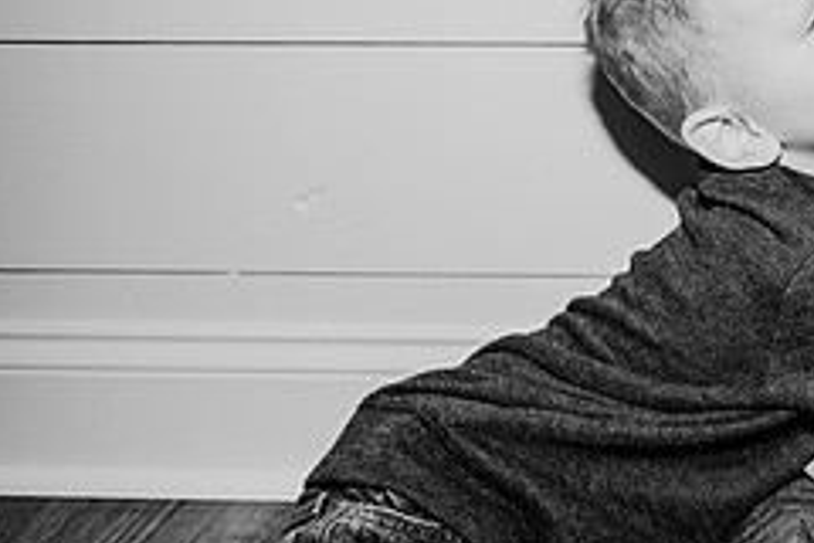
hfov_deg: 29.8
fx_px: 1311
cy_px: 243
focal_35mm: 58
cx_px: 967
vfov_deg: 23.4
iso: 500
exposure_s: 1/1000
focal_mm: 24
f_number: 2.8
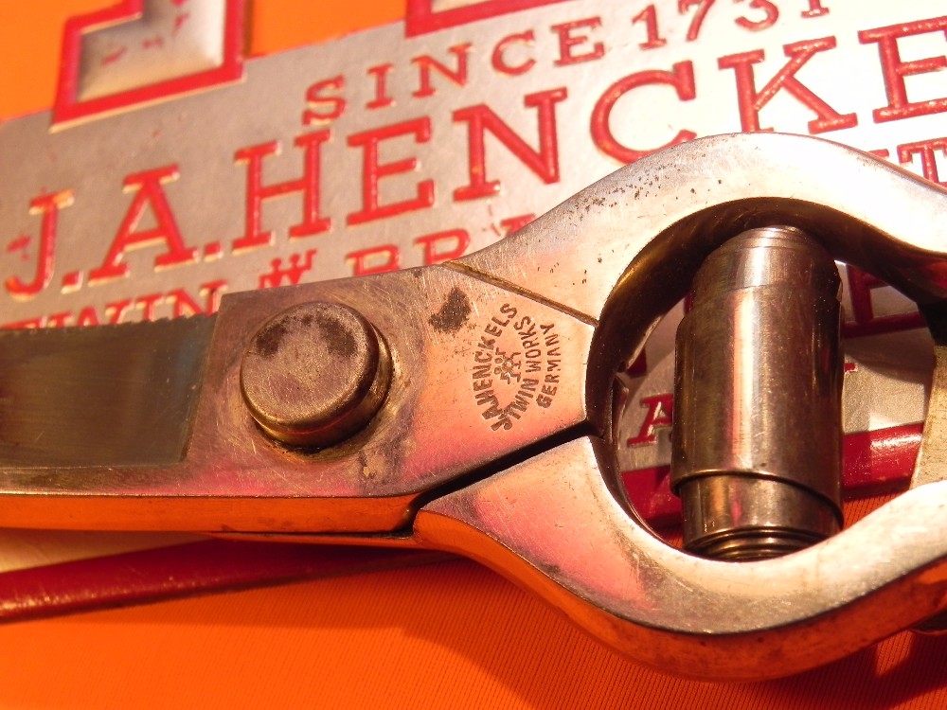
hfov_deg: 29.4
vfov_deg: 22.3
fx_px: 1806
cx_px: 474
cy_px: 355
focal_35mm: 66
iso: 160
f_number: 4.5
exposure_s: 1/134
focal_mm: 11.8
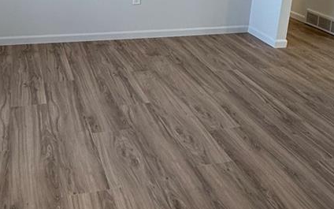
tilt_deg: -14.4
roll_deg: -2.6
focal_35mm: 42
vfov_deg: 28.8
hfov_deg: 46.8
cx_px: 124
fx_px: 382
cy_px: 5
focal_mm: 2.22
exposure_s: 1/120
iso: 200
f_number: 2.2
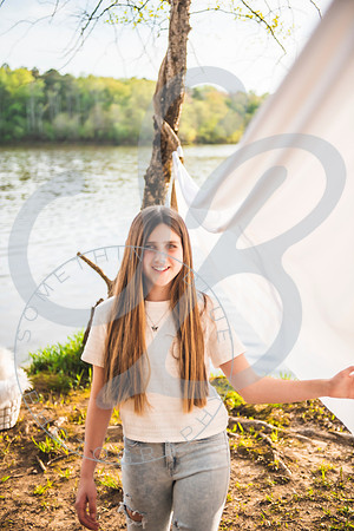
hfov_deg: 28.1
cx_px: 177
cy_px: 266
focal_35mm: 48
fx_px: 708
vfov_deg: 41.1
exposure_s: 1/1600
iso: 250
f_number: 2.8
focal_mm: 48
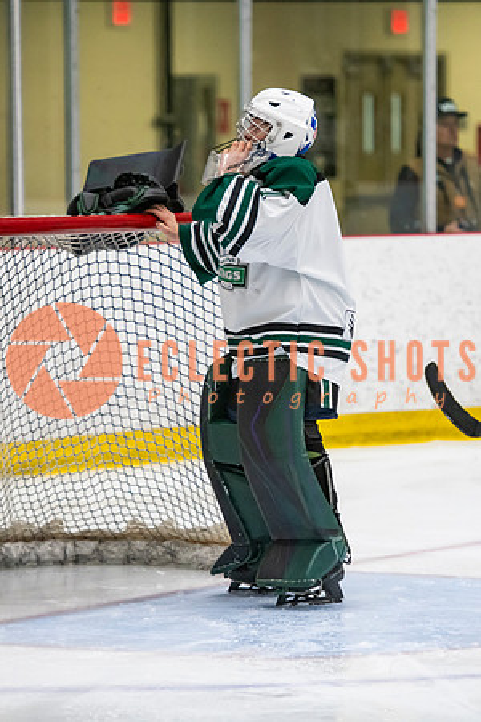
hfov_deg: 5.6
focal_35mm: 243
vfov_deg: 8.5
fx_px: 4880
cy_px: 360
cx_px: 285
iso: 2000
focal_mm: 160
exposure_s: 1/640
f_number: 3.2
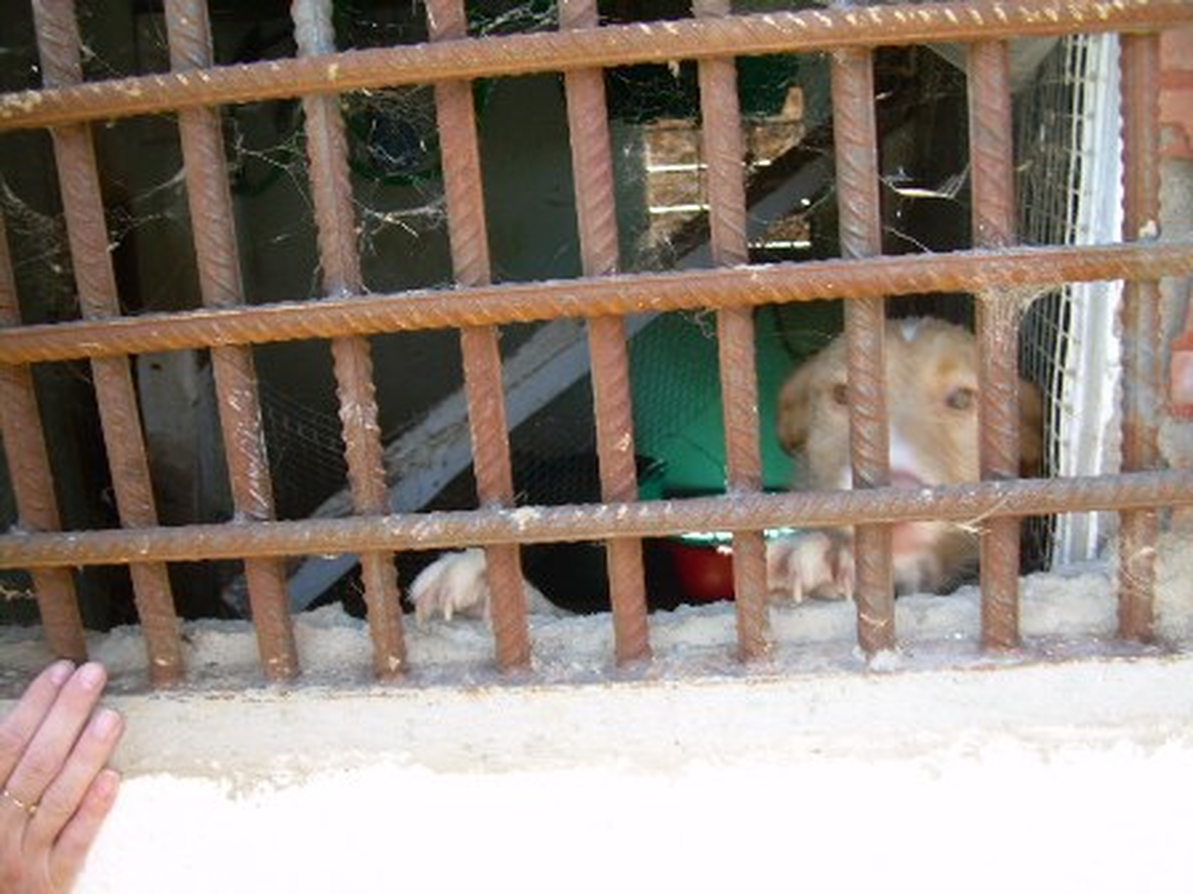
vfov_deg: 37.7
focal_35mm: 38
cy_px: 447
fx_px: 1310
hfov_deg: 49.0
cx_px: 596
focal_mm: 6.3
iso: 50
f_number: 2.8
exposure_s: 1/50.4
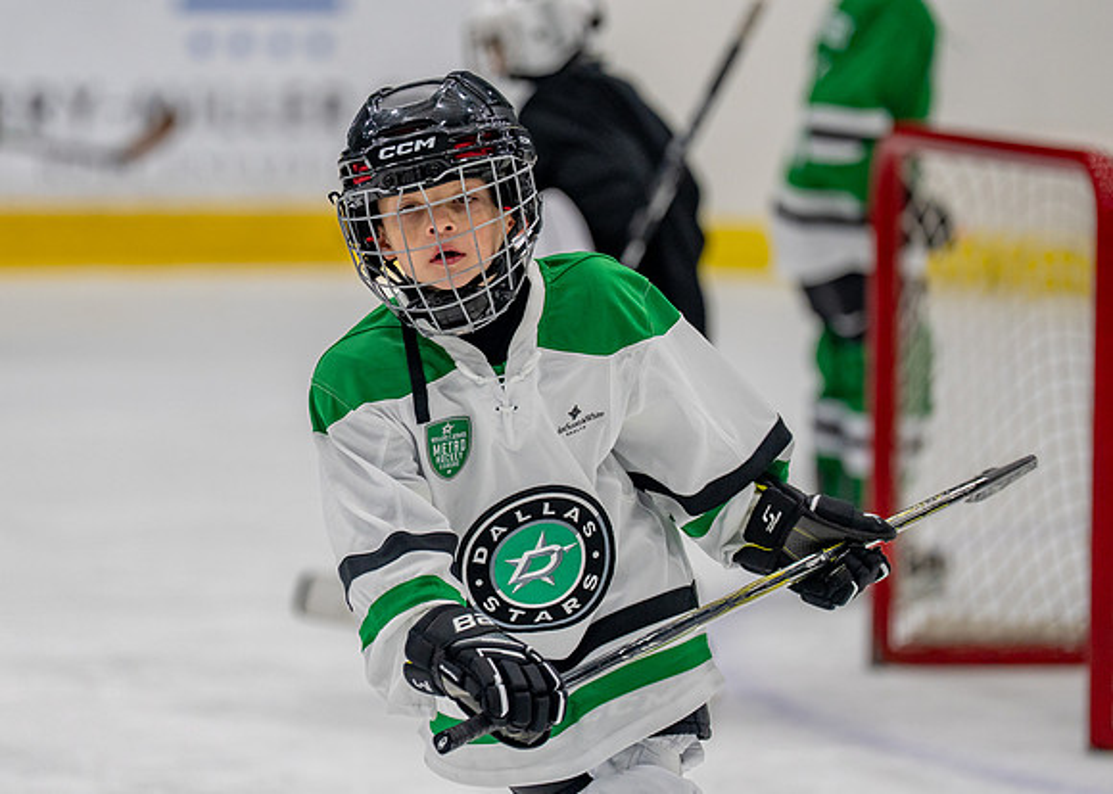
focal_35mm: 263
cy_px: 356
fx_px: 8298
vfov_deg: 5.5
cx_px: 405
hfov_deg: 7.7
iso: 1000
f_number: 2.8
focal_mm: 167
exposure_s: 1/1600
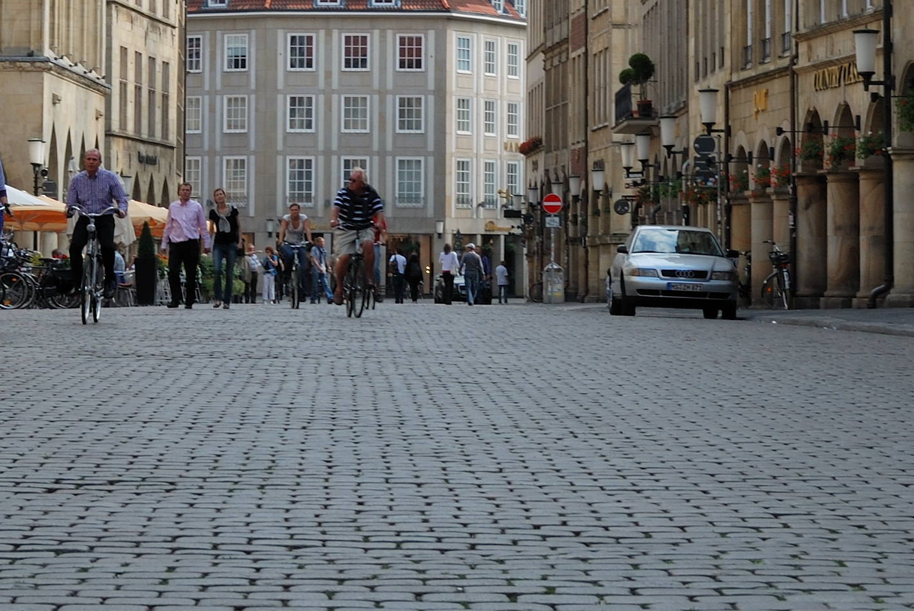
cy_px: -48
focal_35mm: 139
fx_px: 3532
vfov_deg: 9.8
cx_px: 414
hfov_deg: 14.7
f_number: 10
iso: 100
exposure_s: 1/60
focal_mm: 34
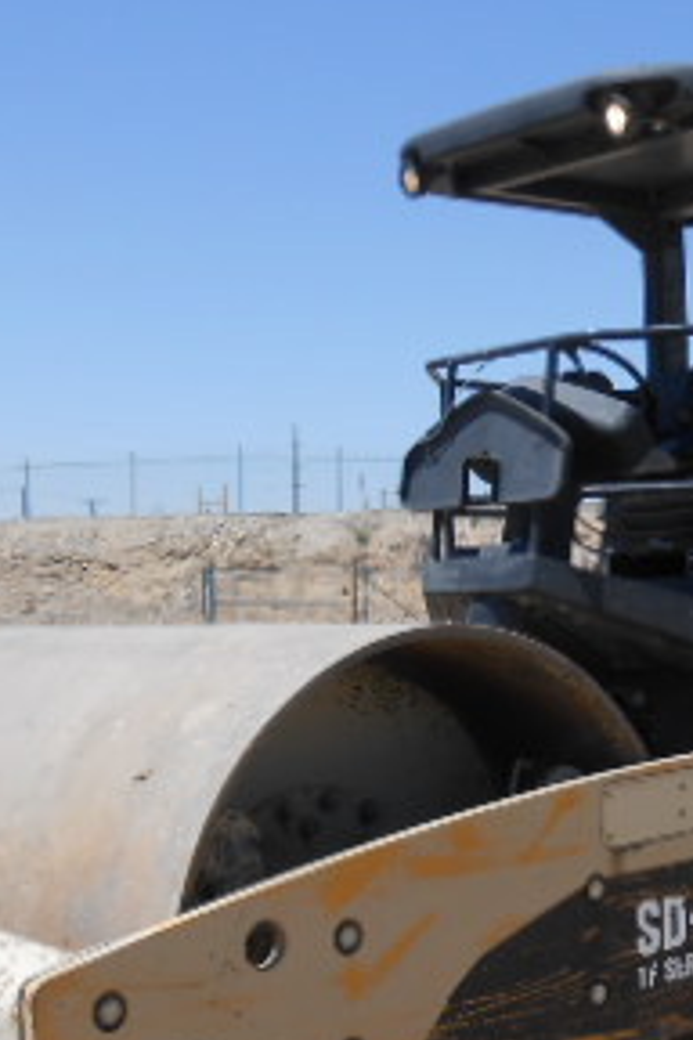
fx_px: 1732
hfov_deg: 22.6
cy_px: 740
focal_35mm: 60
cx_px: 430
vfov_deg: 32.9
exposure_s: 1/1000
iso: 80
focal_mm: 4.6
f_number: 3.5
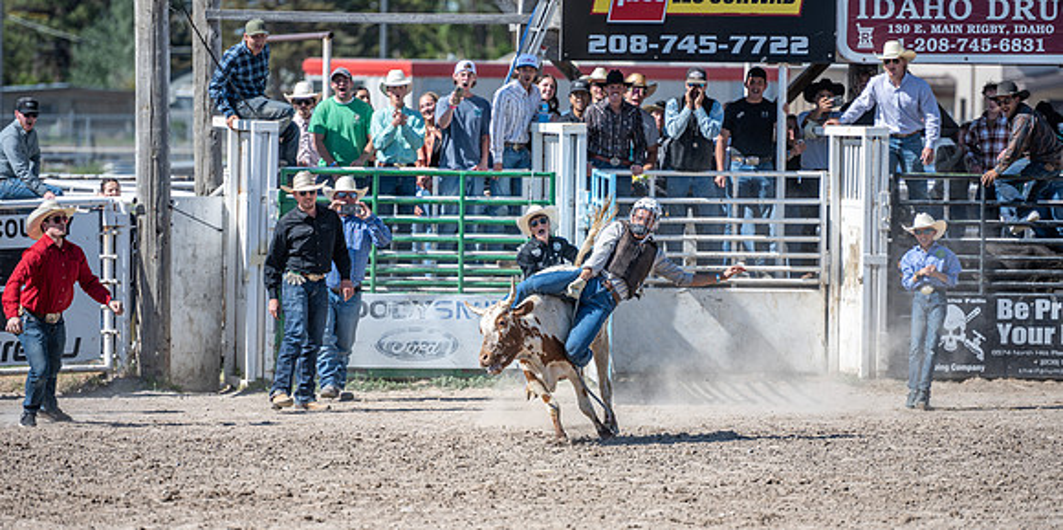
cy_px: 321
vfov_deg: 5.1
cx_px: 532
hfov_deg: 10.3
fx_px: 5913
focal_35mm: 215
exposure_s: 1/1250
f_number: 2.8
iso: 40
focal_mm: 200
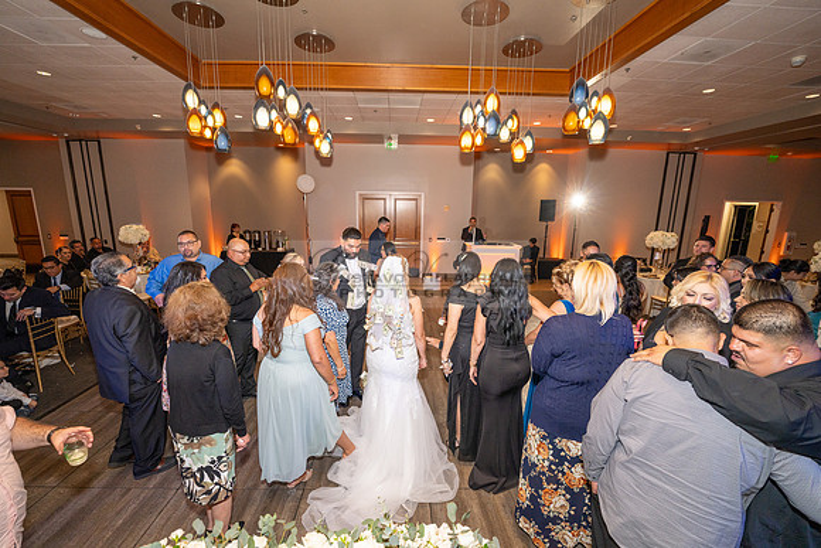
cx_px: 410
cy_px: 274
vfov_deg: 81.2
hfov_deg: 104.2
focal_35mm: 14
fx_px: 319
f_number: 2.8
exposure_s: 1/200
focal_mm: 14
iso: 1250
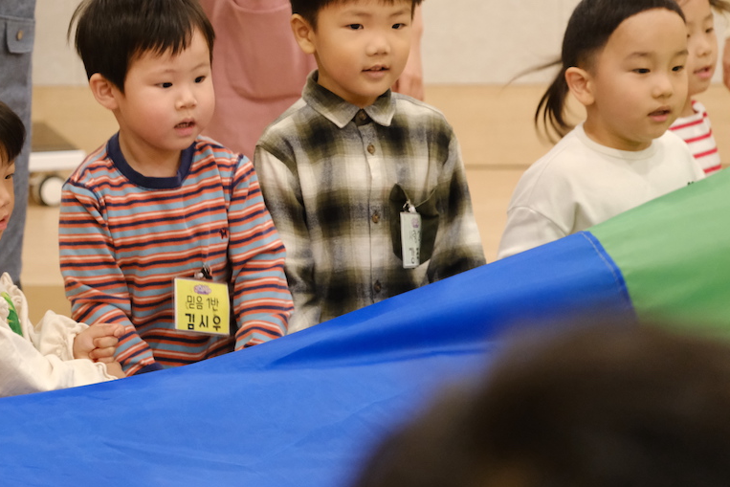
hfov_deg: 14.5
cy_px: 174
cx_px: 294
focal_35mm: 141
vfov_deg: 9.7
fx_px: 2860
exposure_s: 1/160
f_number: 4
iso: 4000
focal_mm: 70
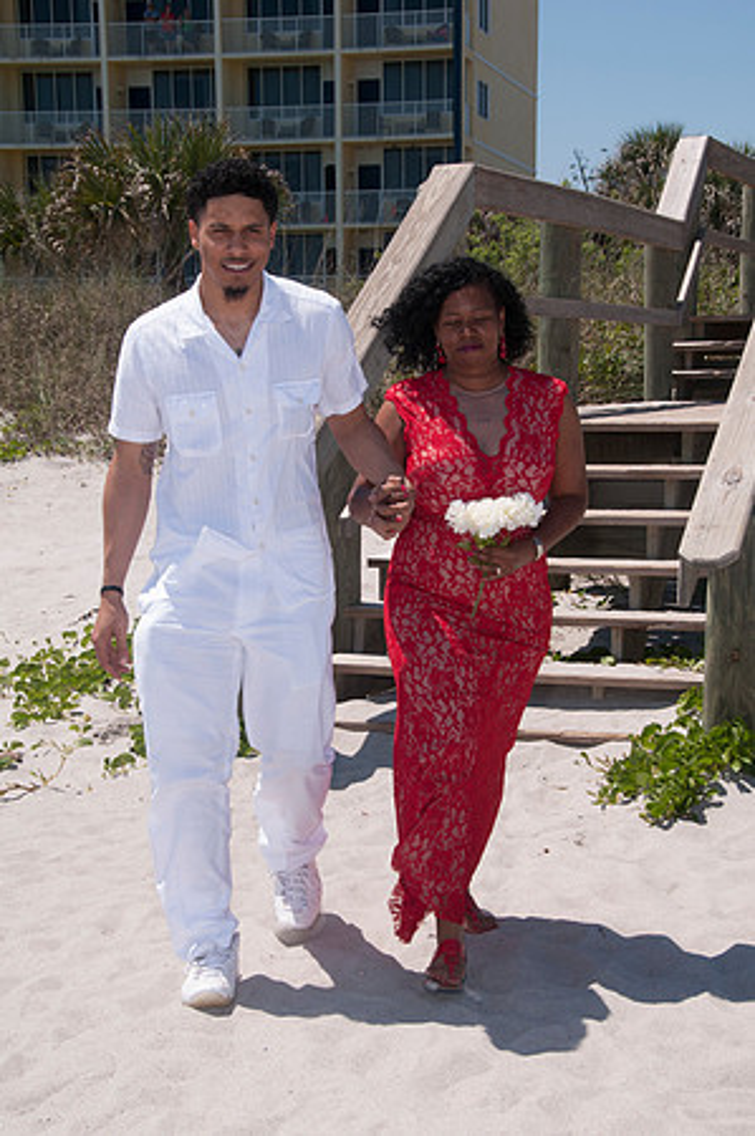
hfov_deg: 20.6
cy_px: 568
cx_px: 378
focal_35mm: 66
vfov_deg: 30.5
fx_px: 2081
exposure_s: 1/250
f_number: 11
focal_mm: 44
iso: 100
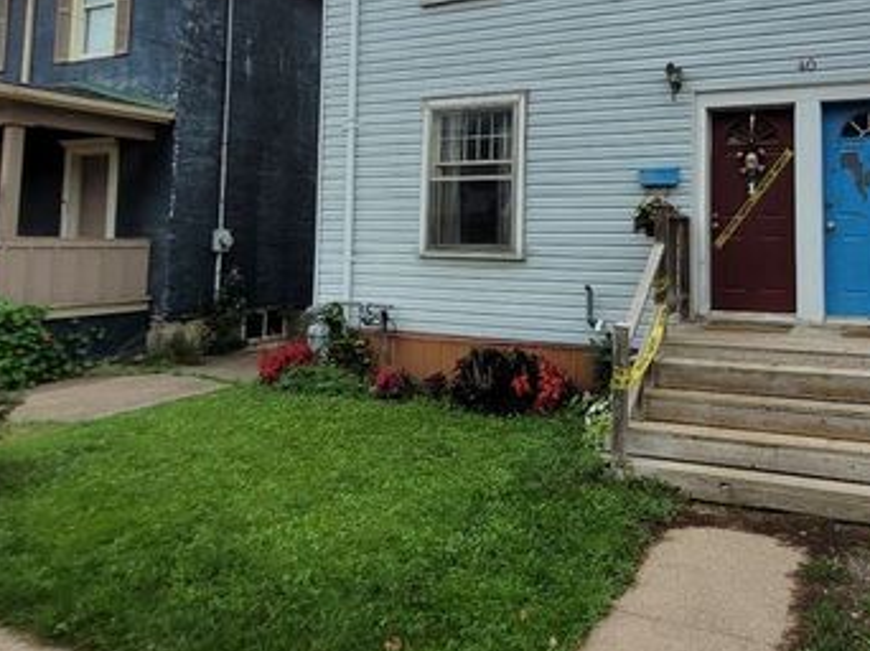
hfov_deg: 65.1
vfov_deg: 51.7
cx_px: 597
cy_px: 203
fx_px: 653
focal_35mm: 26
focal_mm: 1.74
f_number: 2.2
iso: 40
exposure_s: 1/588
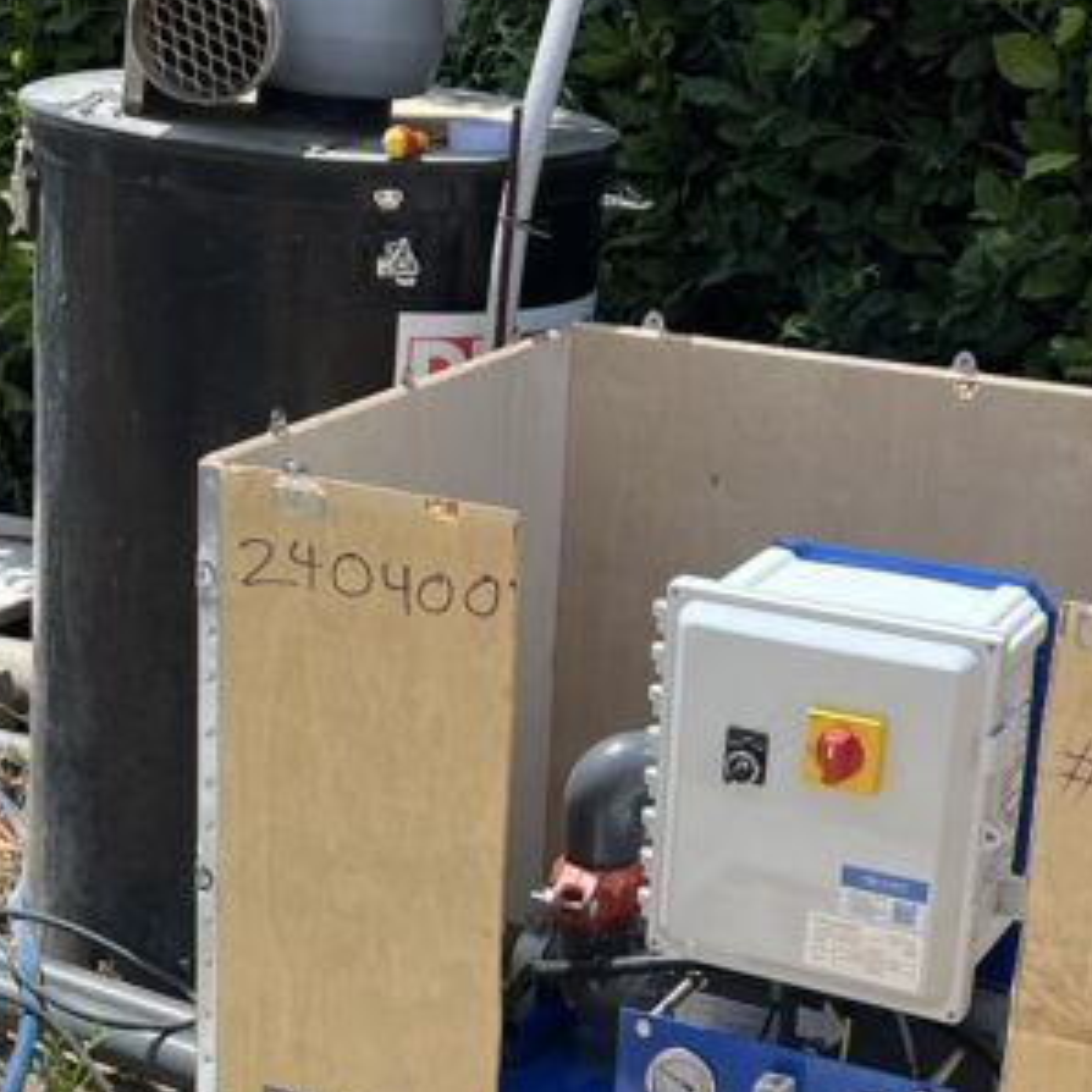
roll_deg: -1.9
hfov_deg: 21.9
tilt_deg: -21.5
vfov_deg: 21.7
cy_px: 821
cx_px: 528
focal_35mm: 79
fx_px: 2820
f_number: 1.5
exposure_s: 1/4630
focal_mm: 5.7
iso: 50
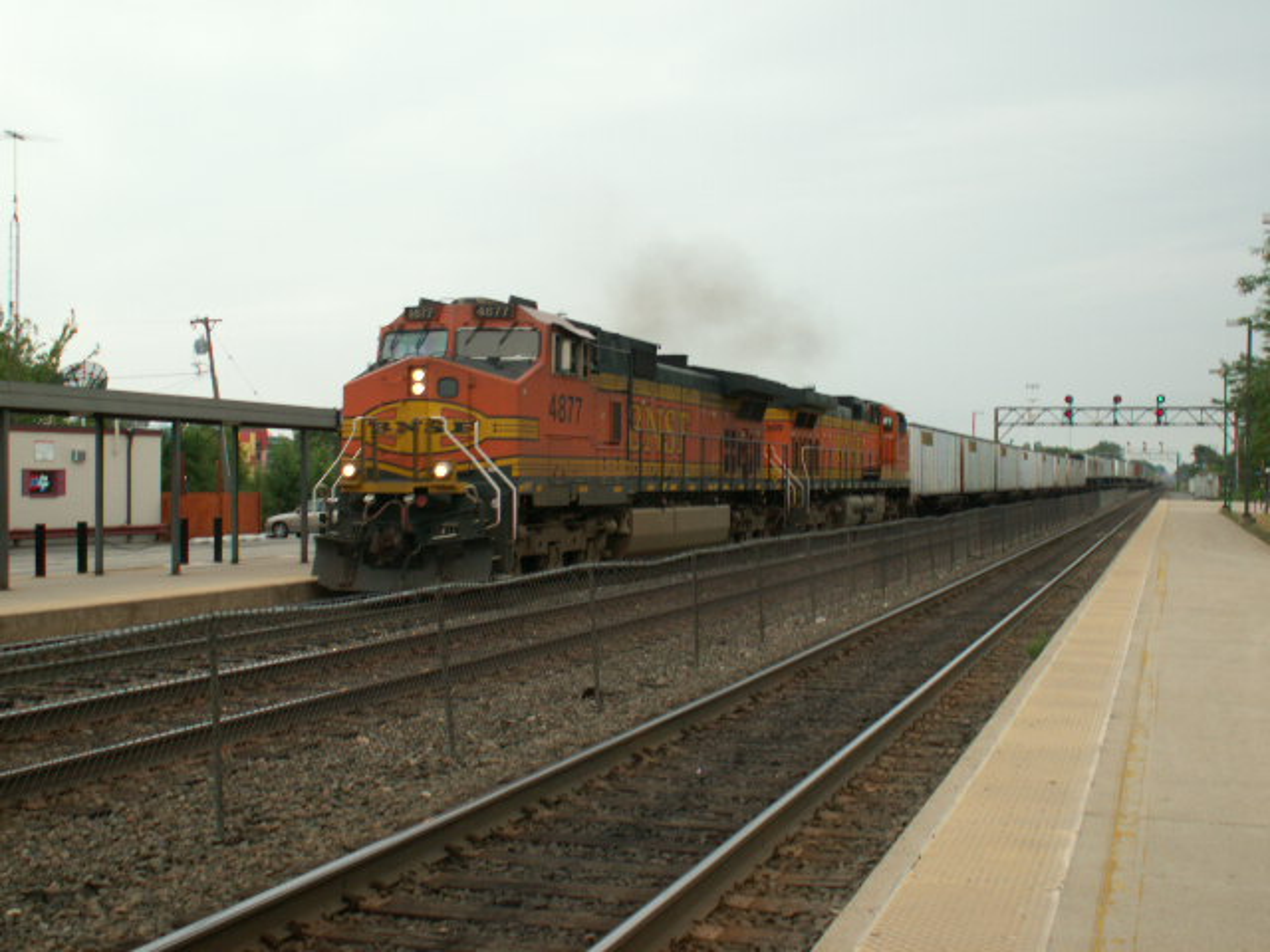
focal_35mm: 46
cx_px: 635
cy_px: 476
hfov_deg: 41.2
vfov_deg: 31.5
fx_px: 1688
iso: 50
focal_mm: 7.58
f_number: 3.2
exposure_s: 1/125
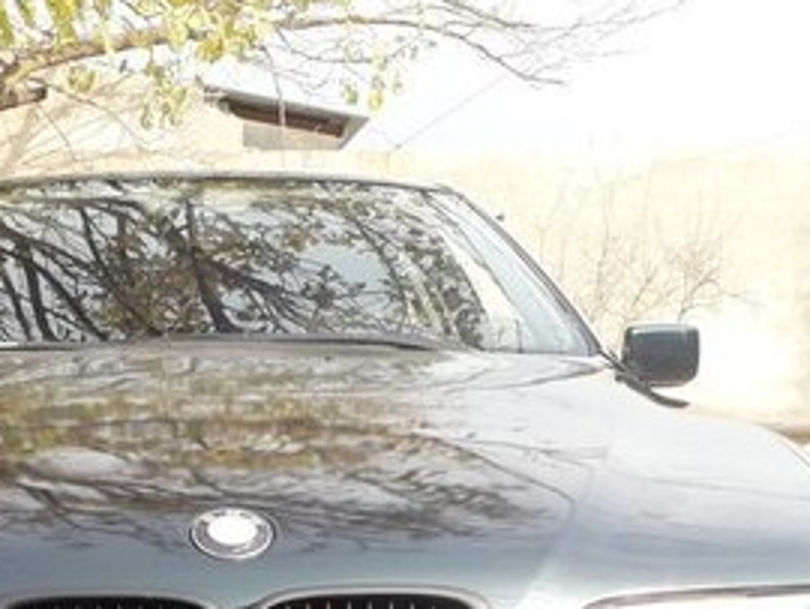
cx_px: 177
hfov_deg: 28.8
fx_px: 1546
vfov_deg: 20.7
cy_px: 740
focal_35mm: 66
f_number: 1.9
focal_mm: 3.6
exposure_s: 1/398
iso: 40
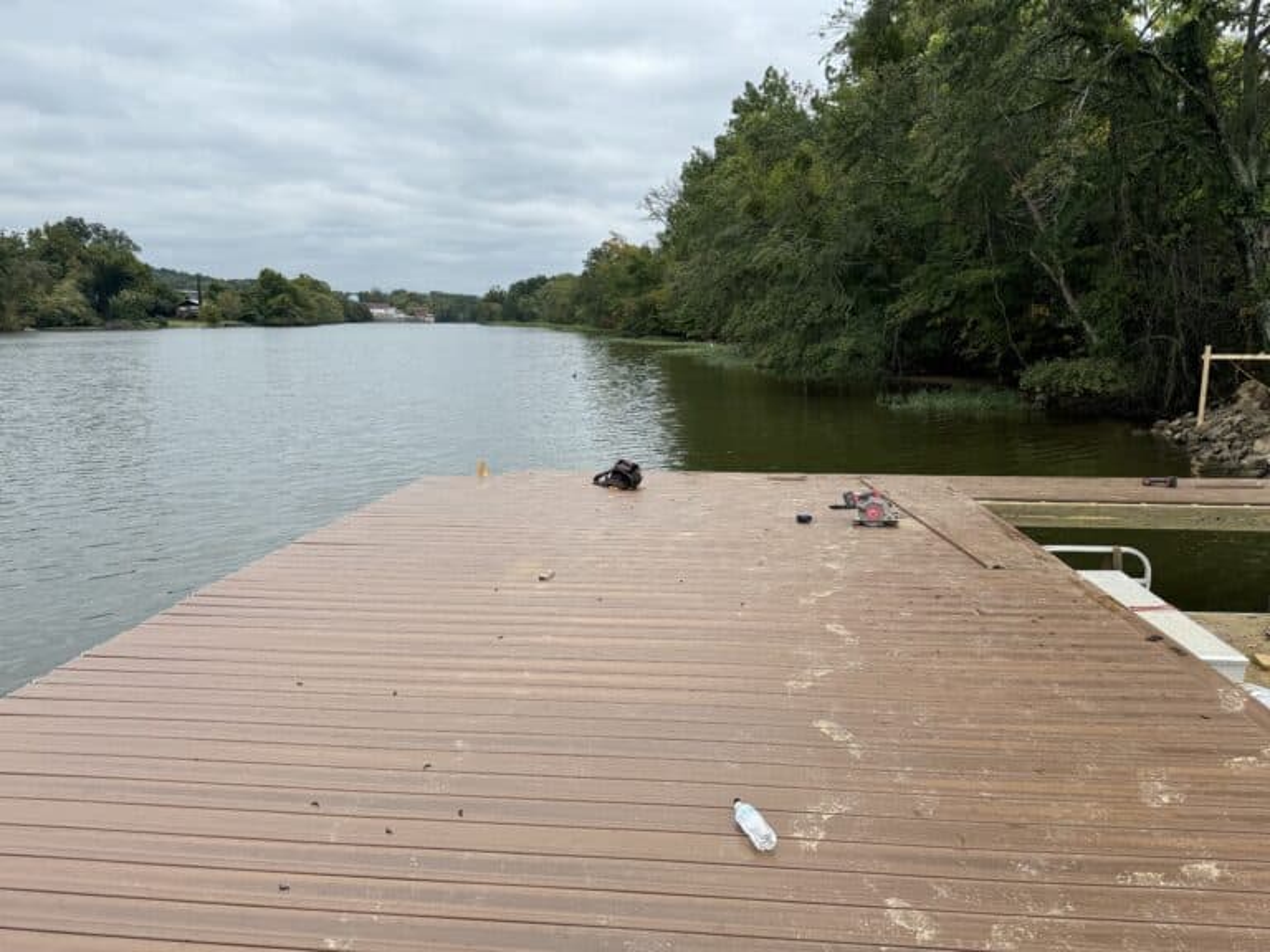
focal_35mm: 24
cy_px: 476
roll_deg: +0.4
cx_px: 635
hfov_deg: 71.6
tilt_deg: -9.5
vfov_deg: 56.8
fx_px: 881
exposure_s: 1/1818
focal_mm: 6.76
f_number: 1.78
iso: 80
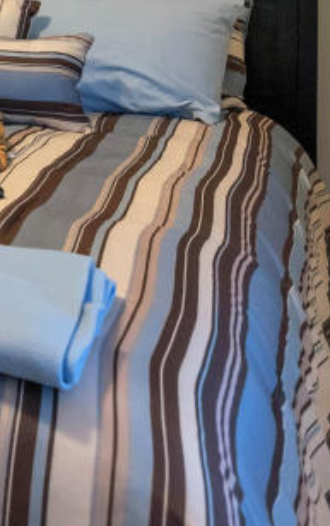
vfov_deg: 31.2
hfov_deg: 16.4
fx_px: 819
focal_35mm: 57
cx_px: -357
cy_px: -71
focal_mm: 15
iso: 2000
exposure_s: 1/60
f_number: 4
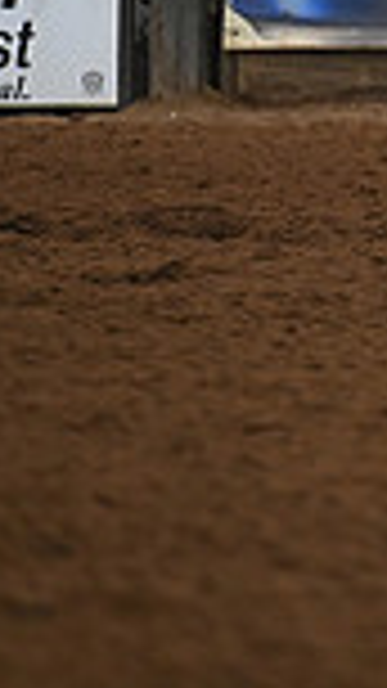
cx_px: 1260
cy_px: -169
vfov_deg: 2.7
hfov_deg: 1.5
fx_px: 14529
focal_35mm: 796
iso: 2000
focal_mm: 200
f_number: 3.2
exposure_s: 1/250
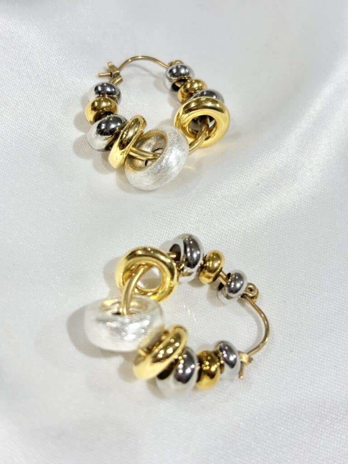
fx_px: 697
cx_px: 174
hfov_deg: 28.0
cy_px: 232
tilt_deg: -49.2
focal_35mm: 52
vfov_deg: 36.8
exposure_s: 1/244
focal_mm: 5.96
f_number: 1.6
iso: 32
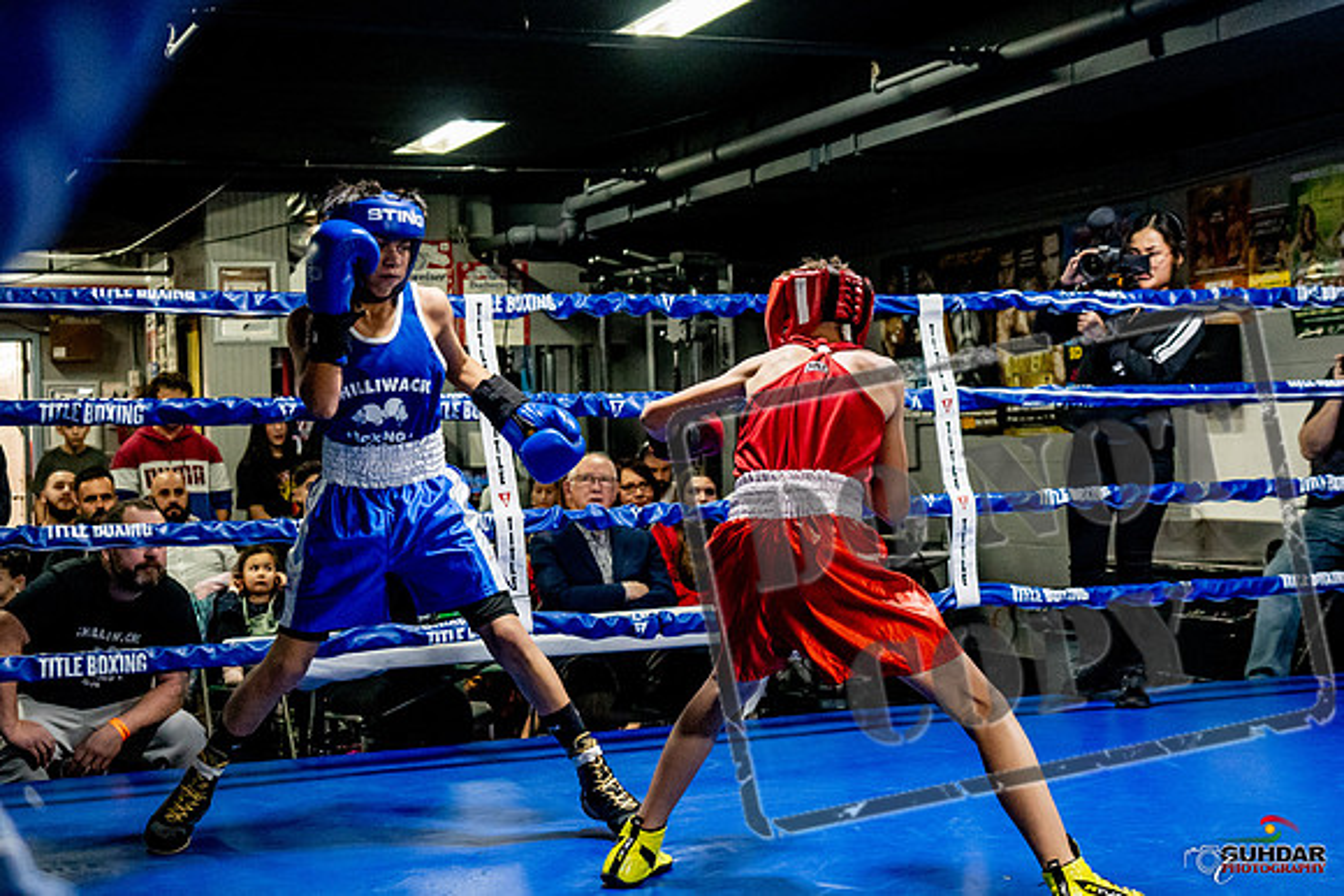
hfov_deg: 33.5
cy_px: 440
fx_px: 2231
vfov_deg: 22.7
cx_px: 738
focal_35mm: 60
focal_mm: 34
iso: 5000
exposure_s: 1/1000
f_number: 2.8
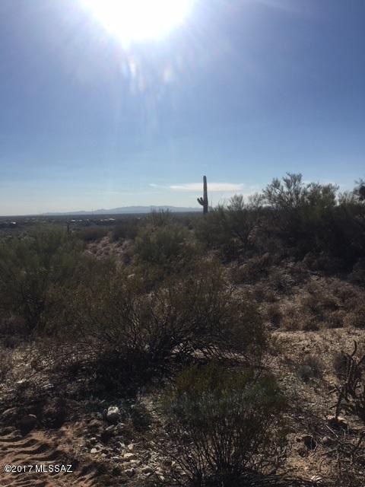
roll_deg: +0.4
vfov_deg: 61.7
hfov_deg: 48.2
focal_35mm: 29
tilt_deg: -3.0
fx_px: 408
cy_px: 244
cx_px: 182
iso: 25
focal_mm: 4.15
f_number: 2.2
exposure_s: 1/3205
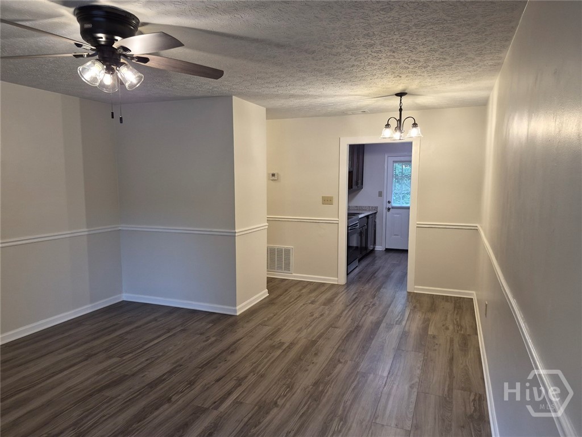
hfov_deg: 73.9
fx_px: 387
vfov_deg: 58.9
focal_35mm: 23
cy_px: 218
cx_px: 291
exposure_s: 1/120
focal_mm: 5.4
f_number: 1.8
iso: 160
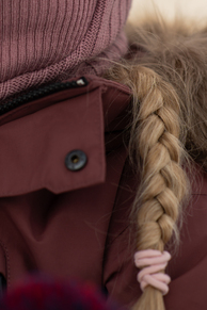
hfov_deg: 7.2
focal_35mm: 190
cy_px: -7
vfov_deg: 10.7
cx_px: -21
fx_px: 1639
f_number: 3.2
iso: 100
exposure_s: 1/320
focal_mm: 85
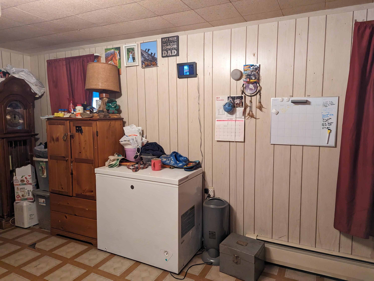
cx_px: 187
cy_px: 140
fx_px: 260
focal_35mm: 24
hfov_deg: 71.5
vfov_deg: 56.9
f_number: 1.85
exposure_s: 1/120
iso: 896
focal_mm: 6.81
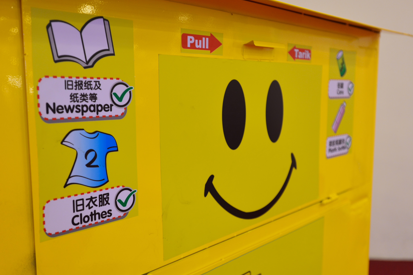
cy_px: 137
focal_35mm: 36
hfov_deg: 53.2
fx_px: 413
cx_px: 202
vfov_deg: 36.8
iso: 800
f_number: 4
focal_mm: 35
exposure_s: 1/30
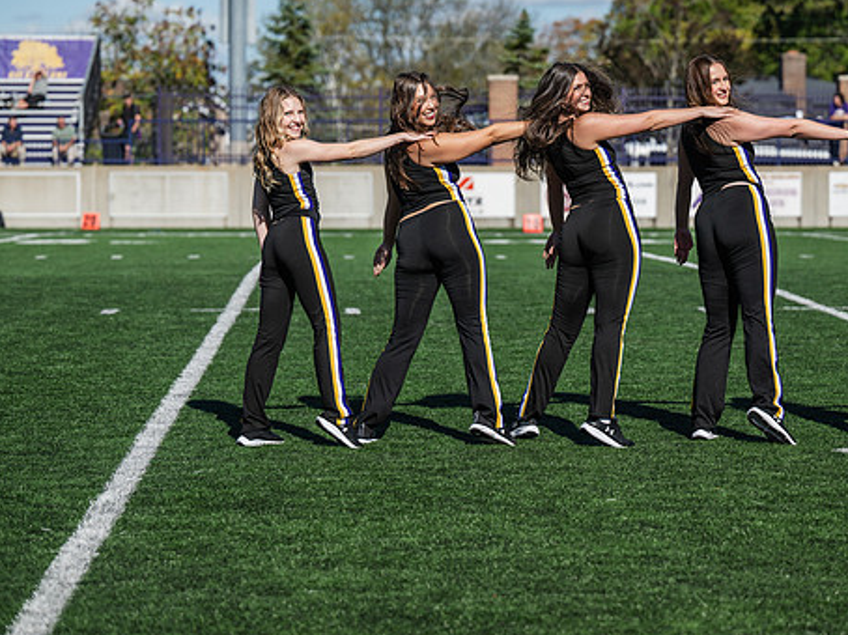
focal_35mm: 118
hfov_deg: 16.7
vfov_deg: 12.5
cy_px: 292
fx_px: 2889
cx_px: 508
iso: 80
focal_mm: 96
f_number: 3.2
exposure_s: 1/1600
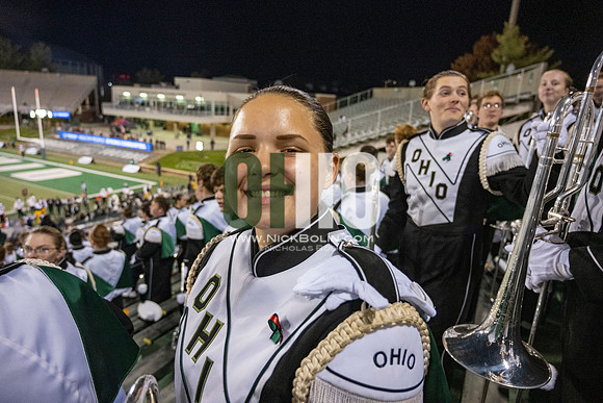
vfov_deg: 53.2
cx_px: 302
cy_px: 202
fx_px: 402
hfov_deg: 73.7
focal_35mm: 24
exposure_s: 1/500
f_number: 4
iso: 3200
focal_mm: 24
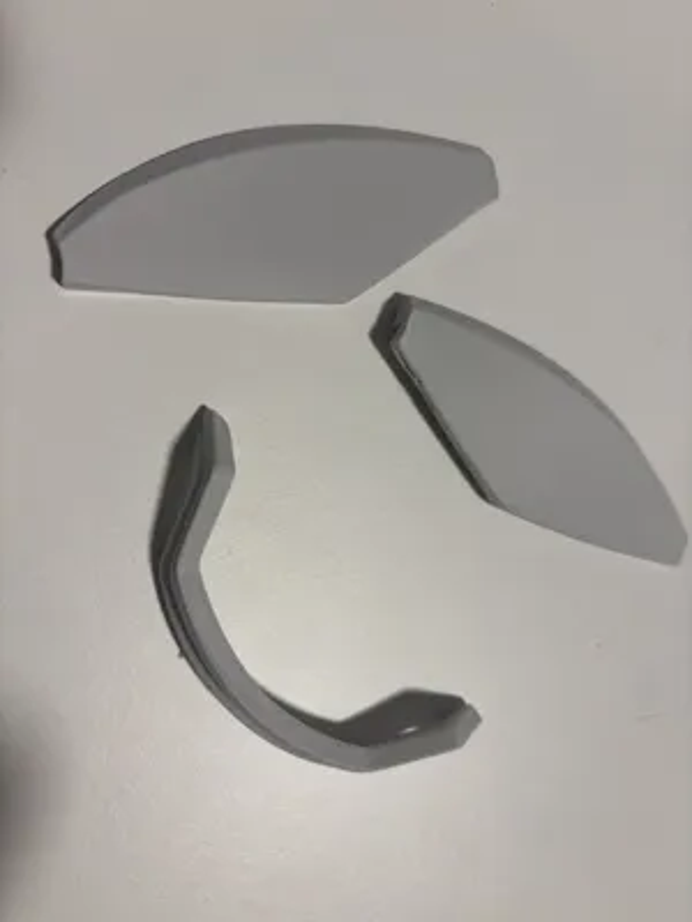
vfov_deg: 67.3
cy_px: 461
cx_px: 346
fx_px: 693
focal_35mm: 26
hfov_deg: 53.1
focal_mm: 5.96
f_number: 1.6
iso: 100
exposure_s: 1/100
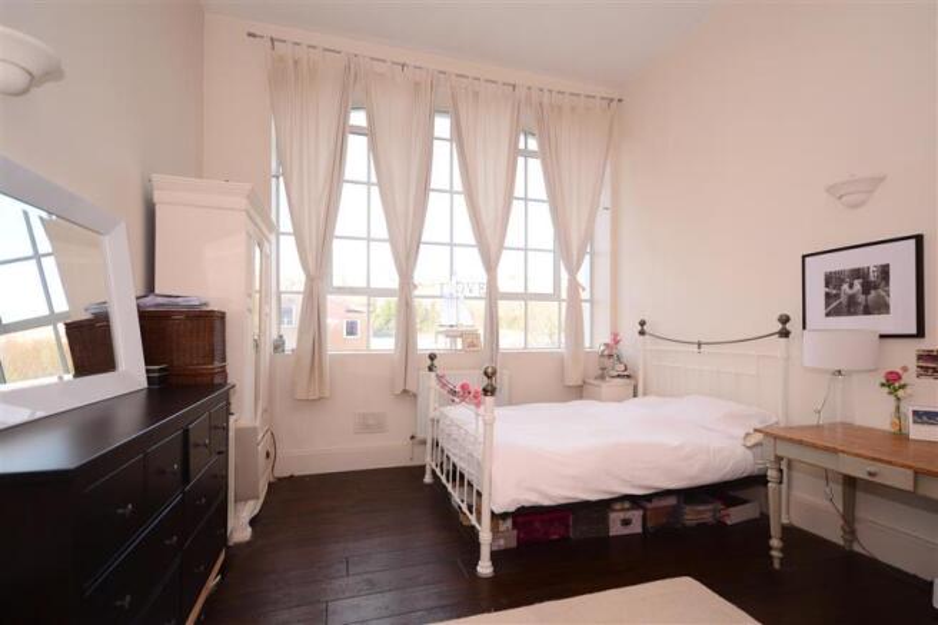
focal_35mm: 18
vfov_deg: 67.4
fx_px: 469
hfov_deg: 90.0
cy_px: 312
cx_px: 469
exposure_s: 1/200
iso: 400
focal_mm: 12
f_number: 5.6
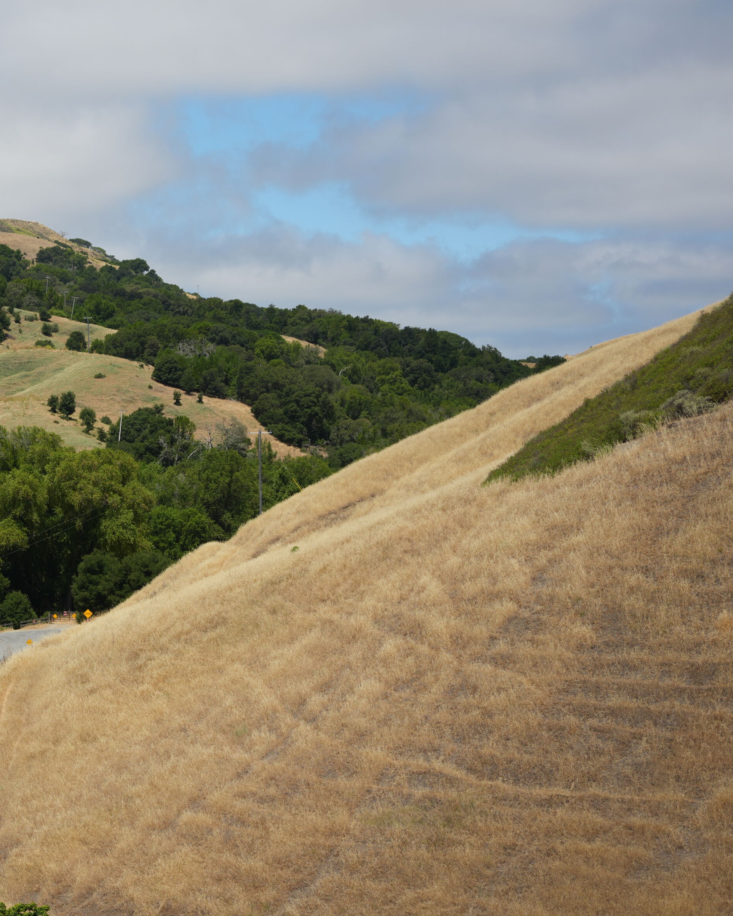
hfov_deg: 17.4
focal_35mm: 86
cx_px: -26
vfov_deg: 22.2
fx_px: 2332
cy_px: 439
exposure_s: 1/1000
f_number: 4.5
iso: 100
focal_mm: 50
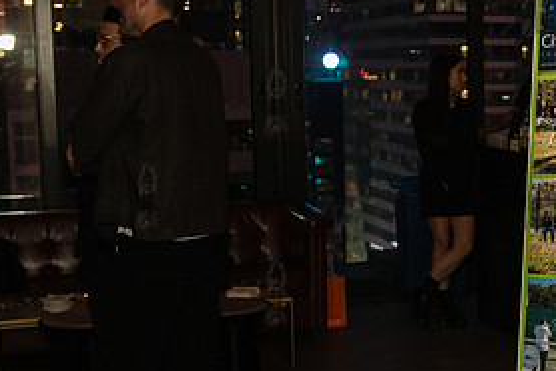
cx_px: 532
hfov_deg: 26.5
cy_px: 194
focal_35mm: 73
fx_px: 1127
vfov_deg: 18.7
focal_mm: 35
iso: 4000
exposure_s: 1/250
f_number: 4
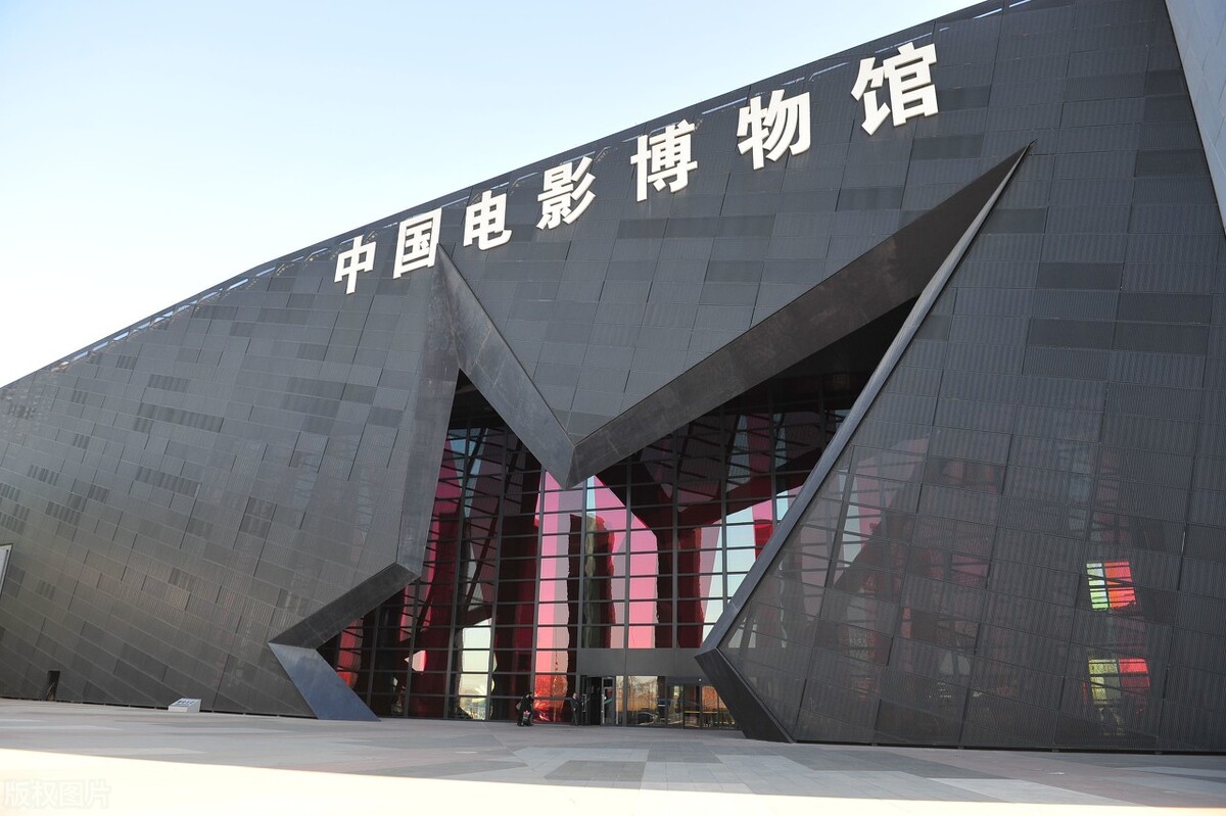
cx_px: 613
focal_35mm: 26
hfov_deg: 69.4
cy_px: 408
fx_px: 885
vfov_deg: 49.5
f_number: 4.5
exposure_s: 1/320
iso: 400
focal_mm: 26
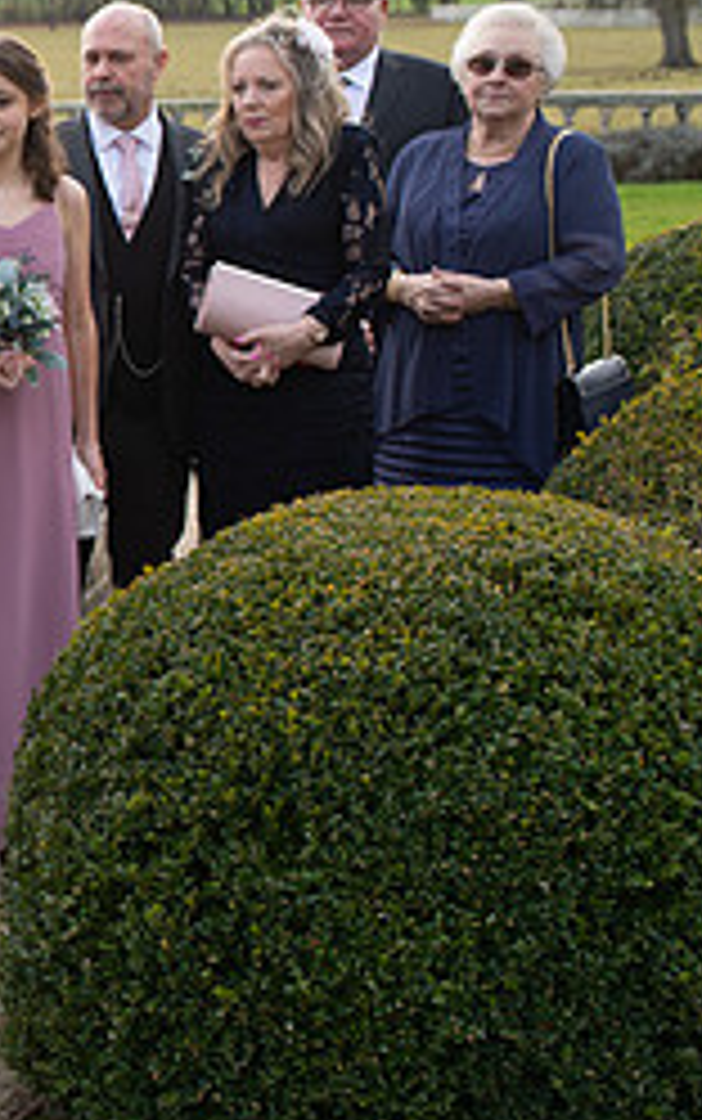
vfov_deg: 24.9
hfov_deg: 14.0
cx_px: -554
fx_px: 2536
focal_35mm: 83
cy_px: 472
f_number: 4
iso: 160
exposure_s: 1/400
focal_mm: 35
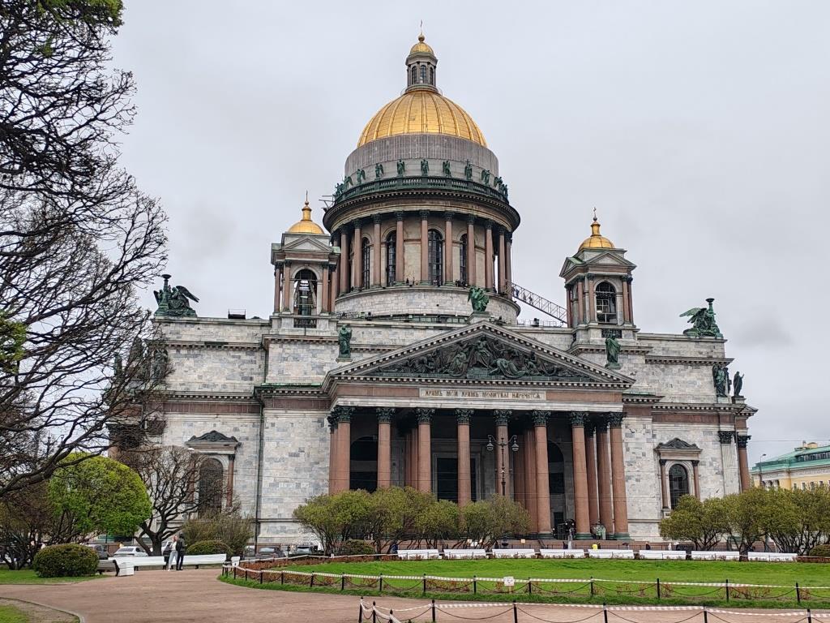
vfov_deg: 35.1
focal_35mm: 41
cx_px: 415
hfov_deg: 45.8
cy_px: 312
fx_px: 983
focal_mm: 6.12
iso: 50
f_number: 1.9
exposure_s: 1/590
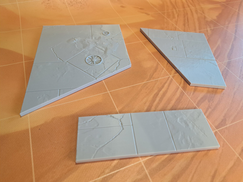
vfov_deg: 56.8
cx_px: 122
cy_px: 91
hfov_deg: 71.6
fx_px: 168
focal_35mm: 24
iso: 200
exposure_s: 1/50
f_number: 1.8
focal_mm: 5.23
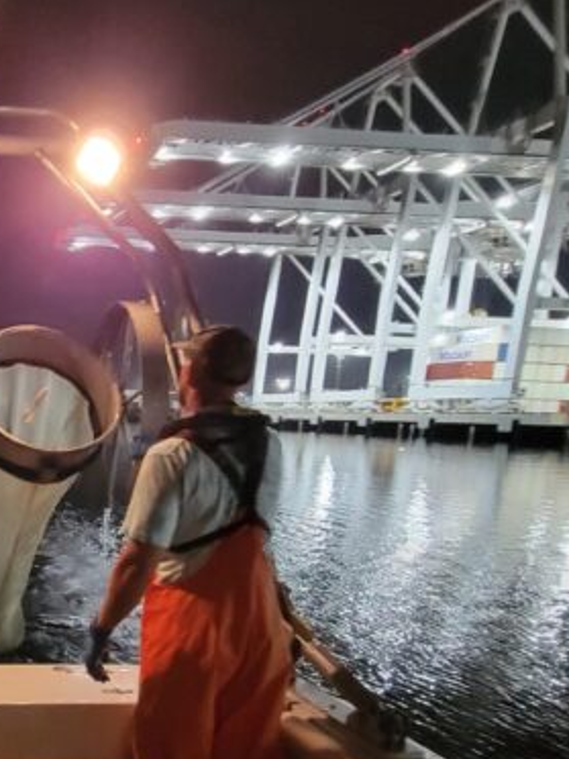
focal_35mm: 28
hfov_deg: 41.6
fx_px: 614
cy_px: 545
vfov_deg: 60.8
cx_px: -29
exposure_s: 1/24
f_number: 2.2
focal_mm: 2.2
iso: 800
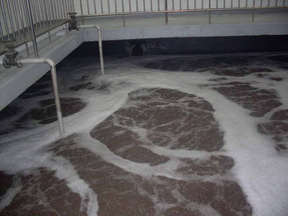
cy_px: 108
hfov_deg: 49.0
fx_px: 316
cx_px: 144
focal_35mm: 38
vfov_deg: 37.7
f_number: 2.8
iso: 240
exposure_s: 1/45
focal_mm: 6.3
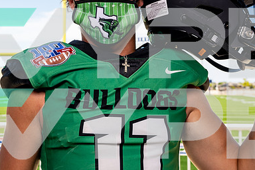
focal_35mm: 66
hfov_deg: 30.4
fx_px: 467
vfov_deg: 20.6
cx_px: 98
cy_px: 68
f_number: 8
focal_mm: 36
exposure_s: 1/125
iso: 100
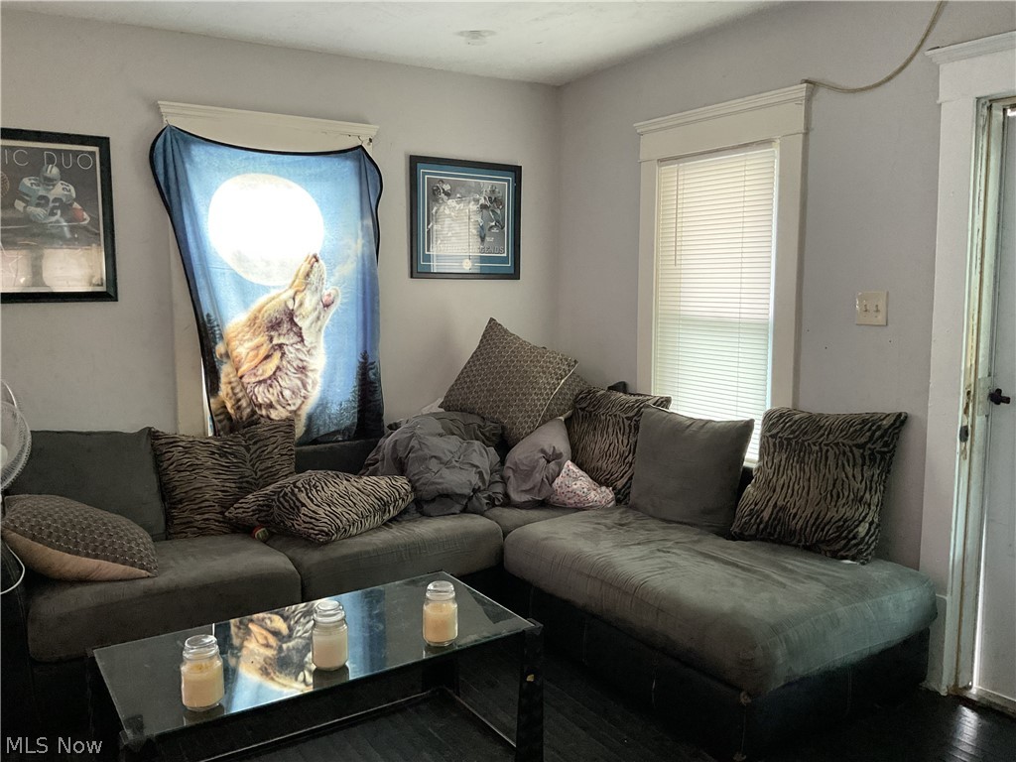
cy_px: 381
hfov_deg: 61.7
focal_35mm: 29
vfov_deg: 48.2
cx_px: 508
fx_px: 851
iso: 250
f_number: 1.8
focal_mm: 3
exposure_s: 1/60
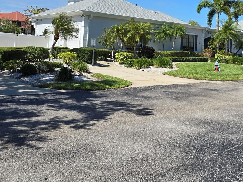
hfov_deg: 45.1
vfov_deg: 33.9
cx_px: 163
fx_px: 288
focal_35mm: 41
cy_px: 31
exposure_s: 1/838
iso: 12
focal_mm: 6.3
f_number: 1.7
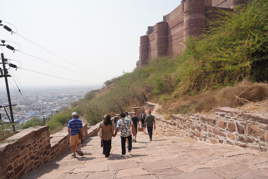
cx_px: 134
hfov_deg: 73.7
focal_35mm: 24
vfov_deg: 53.1
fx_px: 179
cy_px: 90
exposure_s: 1/100
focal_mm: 24
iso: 100
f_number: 13
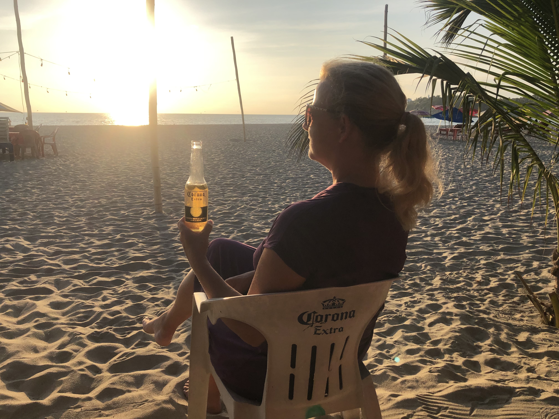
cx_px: 280
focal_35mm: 28
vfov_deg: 49.7
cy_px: 210
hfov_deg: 63.4
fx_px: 452
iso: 20
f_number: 1.8
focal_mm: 3.99
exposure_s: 1/2315
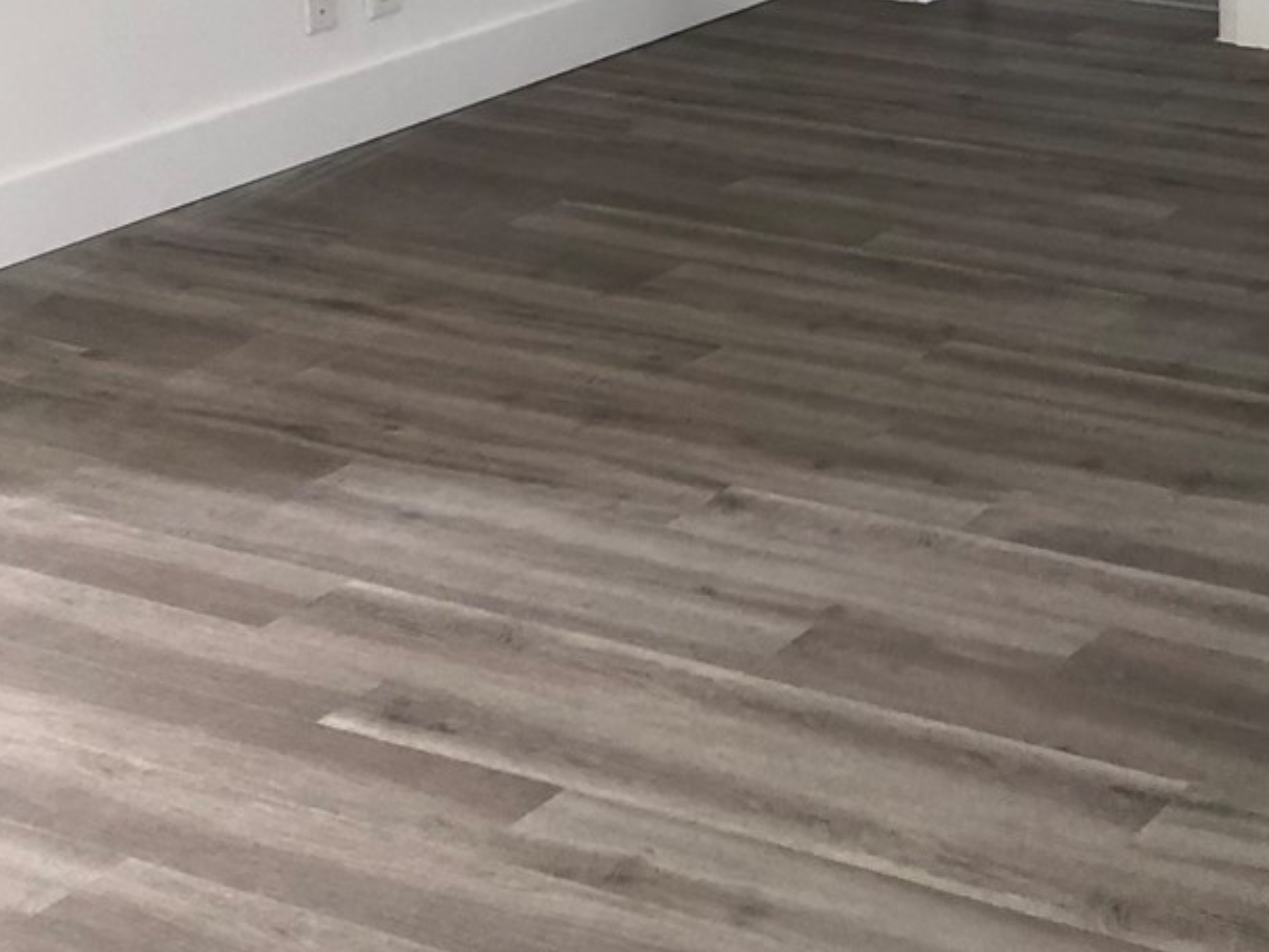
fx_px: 2713
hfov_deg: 23.7
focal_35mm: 74
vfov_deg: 18.9
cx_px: 1569
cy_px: -168
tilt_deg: -11.3
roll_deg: -0.8
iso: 40
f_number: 1.8
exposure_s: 1/30
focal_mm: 3.99
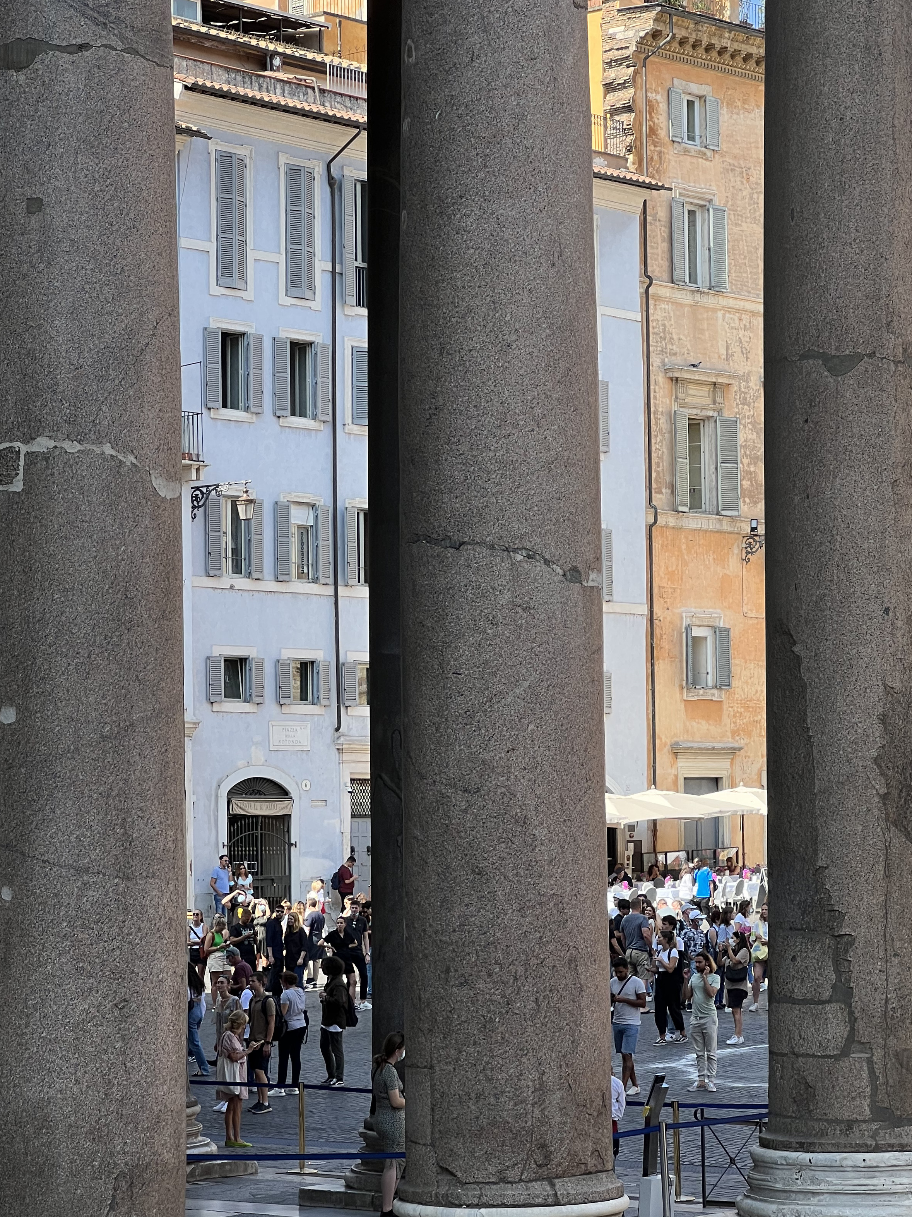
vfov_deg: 20.0
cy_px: 669
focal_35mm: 98
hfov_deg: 15.1
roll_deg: +0.2
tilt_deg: +3.8
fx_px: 3443
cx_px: 459
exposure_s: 1/294
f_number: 2.8
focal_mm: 9
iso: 32
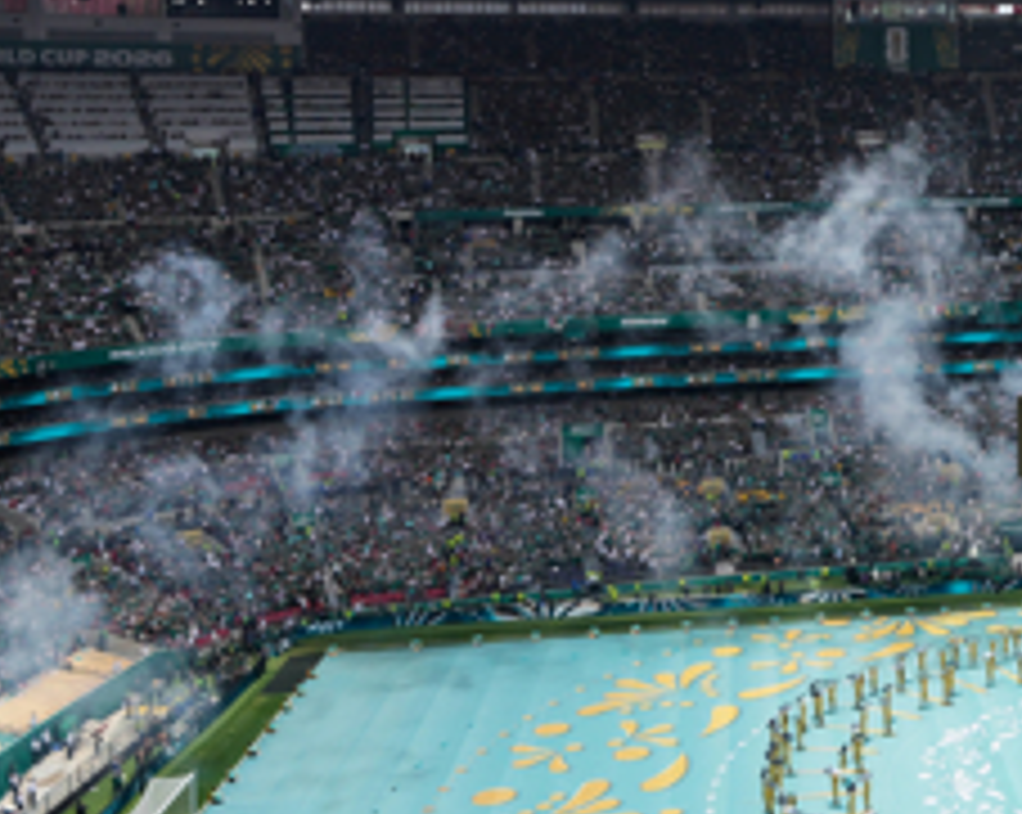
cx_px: 1099
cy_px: 124
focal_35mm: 53
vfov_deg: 27.8
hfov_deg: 31.7
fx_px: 1601
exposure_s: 1/1000
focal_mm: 16
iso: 200
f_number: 5.6
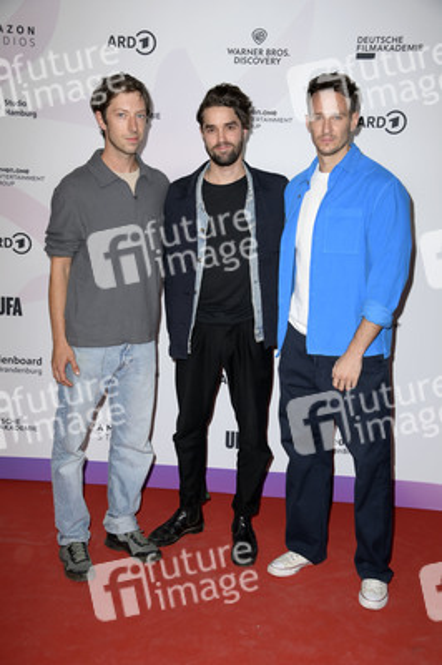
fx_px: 830
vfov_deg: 43.6
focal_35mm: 45
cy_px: 332
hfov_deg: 29.8
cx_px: 221
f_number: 6.3
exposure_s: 1/250
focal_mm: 45
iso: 400
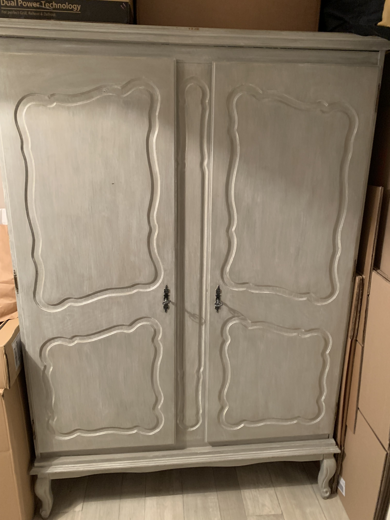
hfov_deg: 53.1
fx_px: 391
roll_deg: -0.8
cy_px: 260
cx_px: 195
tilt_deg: -13.9
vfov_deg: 67.3
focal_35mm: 26
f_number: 1.8
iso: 400
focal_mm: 4.25
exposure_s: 1/25
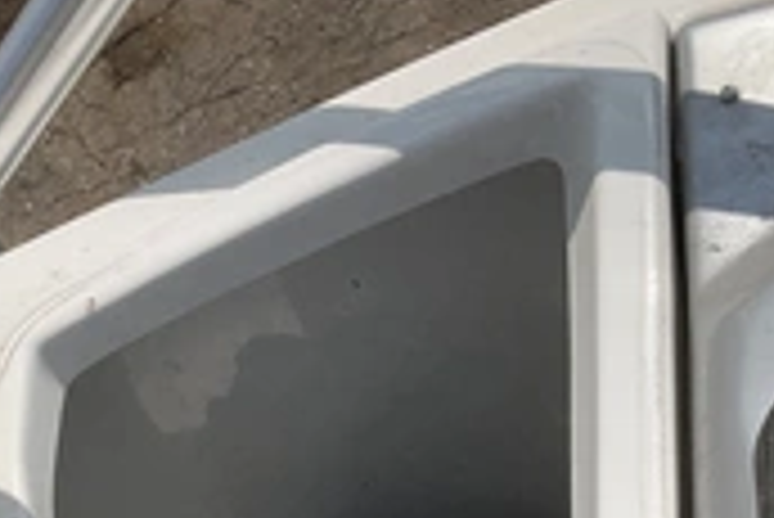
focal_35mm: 70
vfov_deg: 18.3
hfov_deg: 28.5
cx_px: 216
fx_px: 1506
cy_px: 653
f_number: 1.8
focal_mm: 3
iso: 25
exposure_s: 1/4405
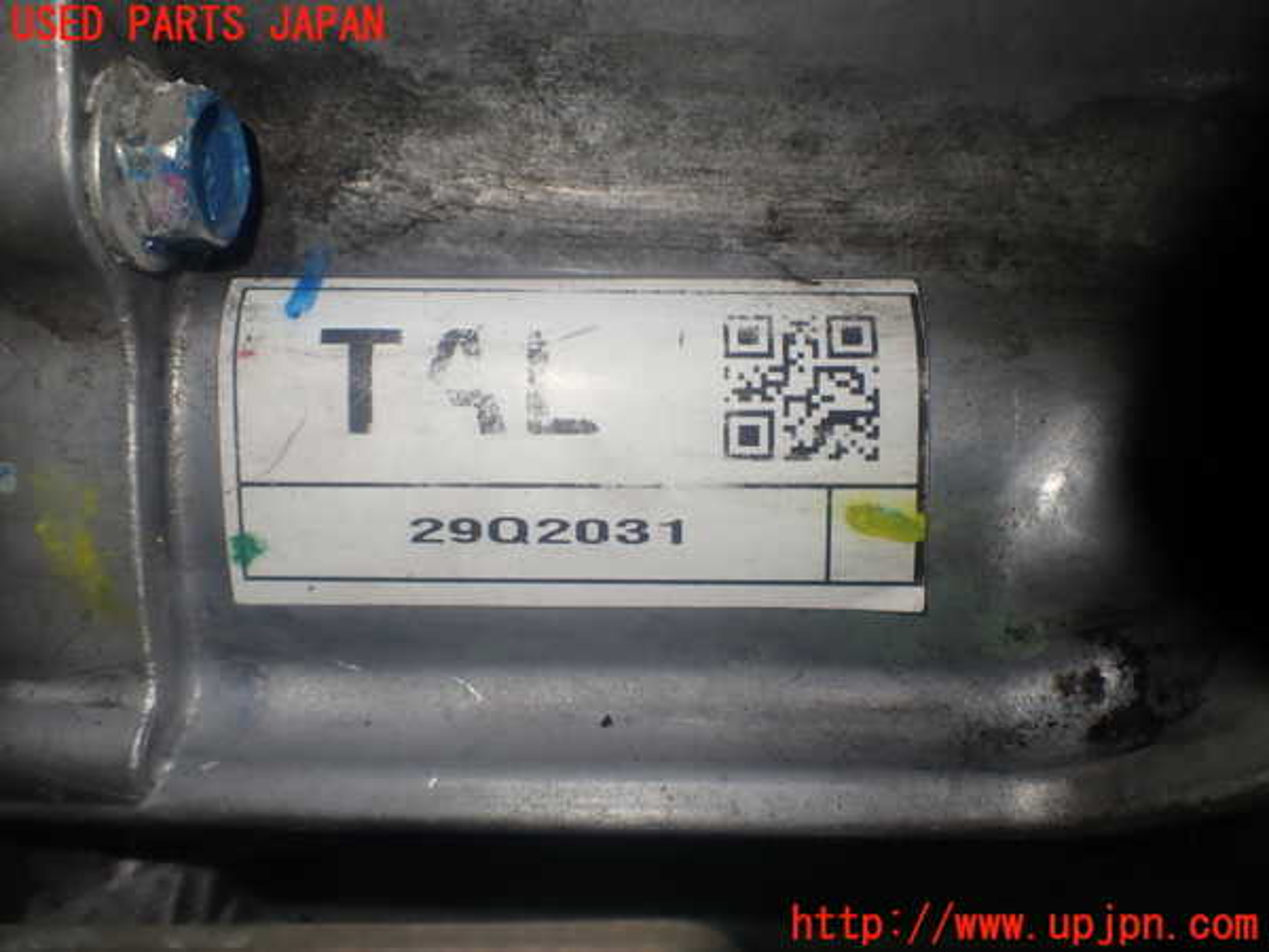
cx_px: 634
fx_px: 1173
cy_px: 476
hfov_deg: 56.8
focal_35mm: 32
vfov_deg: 44.2
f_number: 2.4
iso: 100
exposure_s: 1/60
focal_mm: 5.79
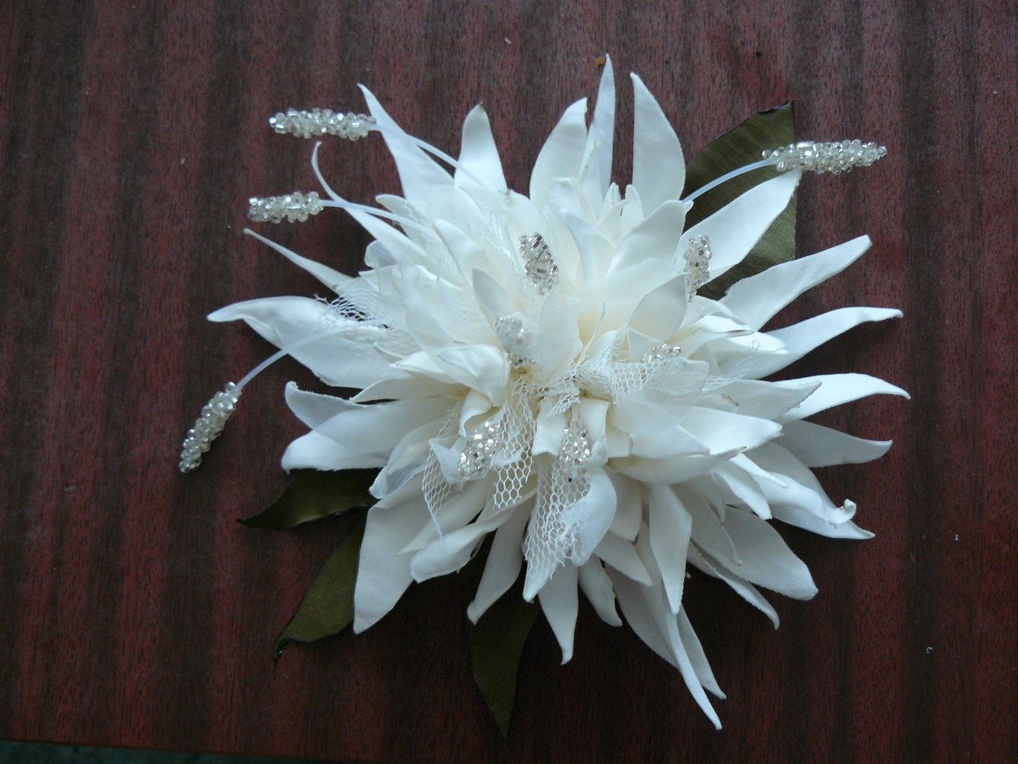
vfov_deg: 39.7
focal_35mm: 36
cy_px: 382
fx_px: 1059
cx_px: 509
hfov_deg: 51.4
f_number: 2.8
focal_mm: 6
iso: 200
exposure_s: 1/20
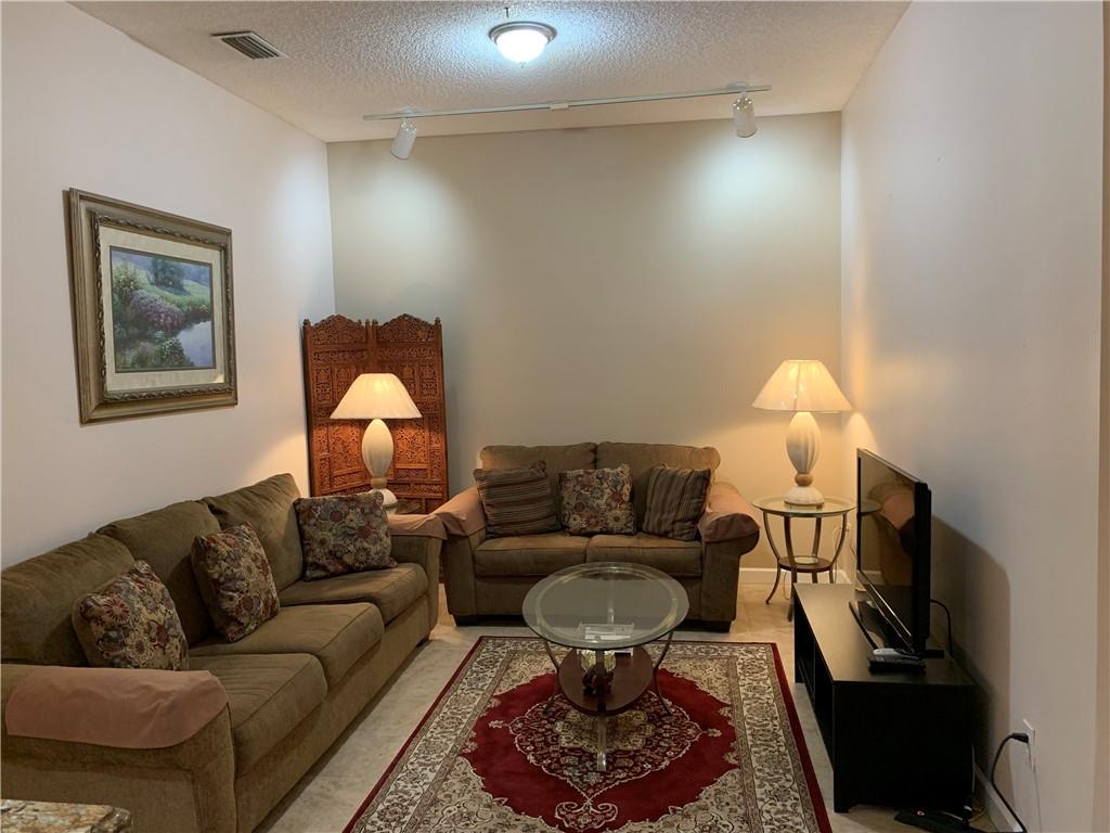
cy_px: 416
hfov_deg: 67.3
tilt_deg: -4.1
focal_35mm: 26
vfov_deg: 53.1
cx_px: 555
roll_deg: +1.8
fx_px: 834
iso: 160
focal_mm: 4.25
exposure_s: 1/60
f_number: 1.8
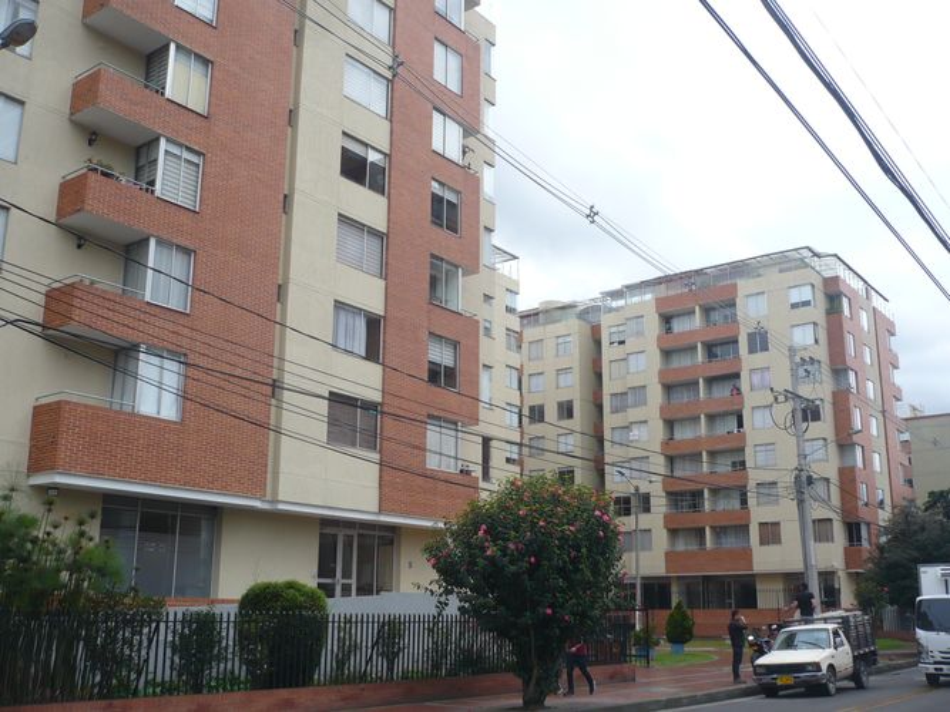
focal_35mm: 35
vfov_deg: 40.7
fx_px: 960
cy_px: 356
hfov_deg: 52.6
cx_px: 475
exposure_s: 1/200
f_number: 8
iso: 100
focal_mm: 5.8
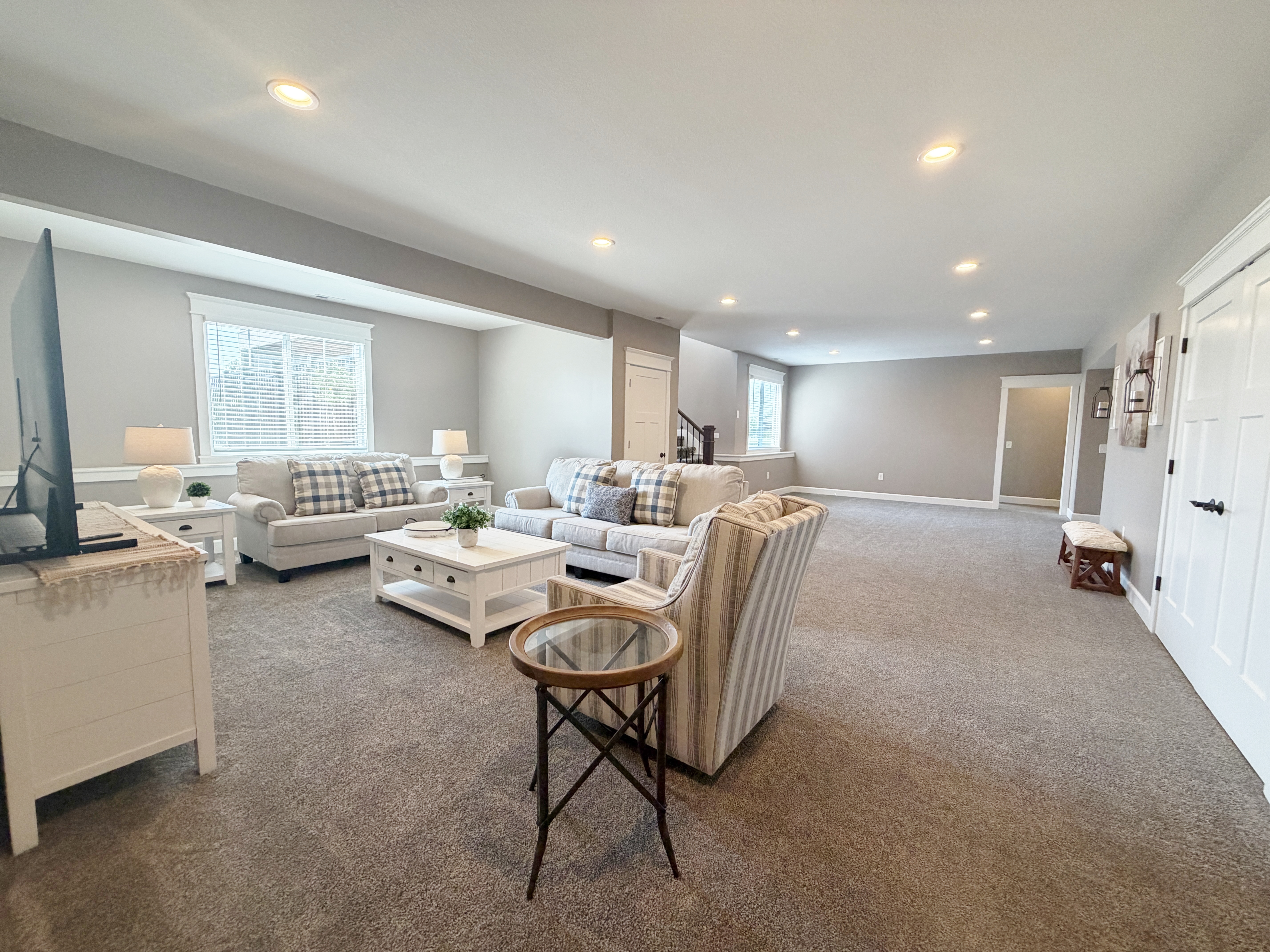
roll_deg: -0.3
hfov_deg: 102.1
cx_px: 635
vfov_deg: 85.7
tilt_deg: -5.4
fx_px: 514
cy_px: 476
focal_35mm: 14
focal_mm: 2.22
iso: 250
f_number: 2.2
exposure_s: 1/120
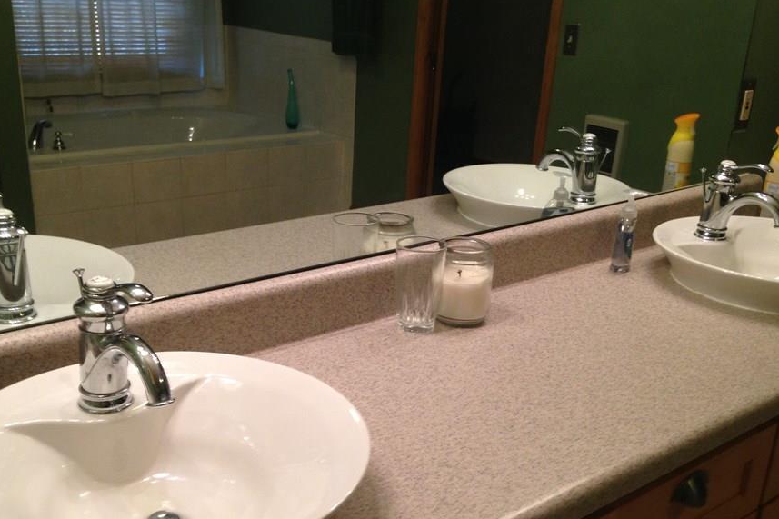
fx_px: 887
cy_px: 301
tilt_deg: -19.8
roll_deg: -1.4
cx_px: 360
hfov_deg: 47.4
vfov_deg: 32.6
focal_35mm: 41
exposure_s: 1/20
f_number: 2.4
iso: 80
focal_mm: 4.12
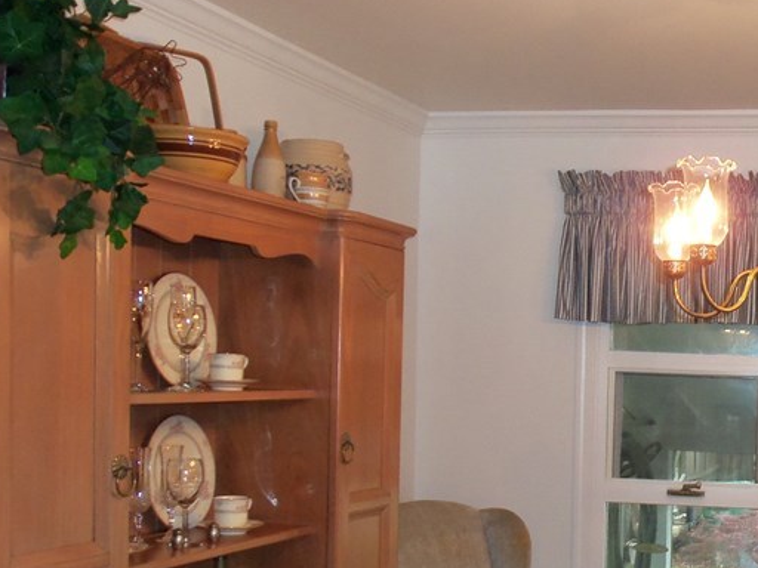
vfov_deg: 24.8
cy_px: 454
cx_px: 718
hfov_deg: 31.3
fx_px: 1270
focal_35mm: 58
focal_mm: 5.2
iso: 100
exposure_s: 1/30
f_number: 3.4
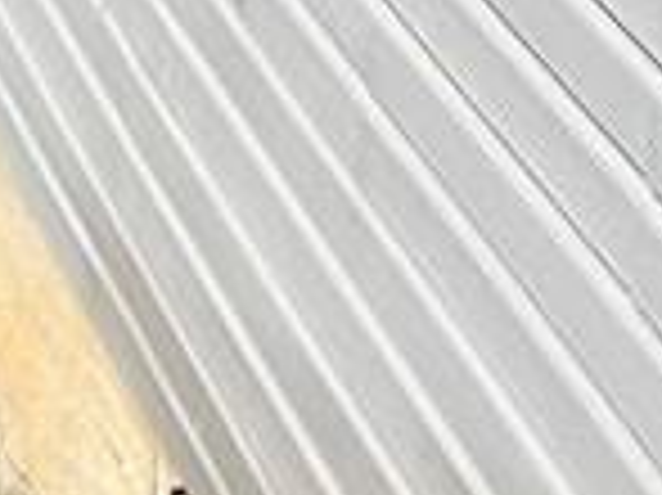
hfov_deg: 9.5
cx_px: -1036
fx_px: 3459
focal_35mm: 181
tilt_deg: -9.7
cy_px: -981
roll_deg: -2.1
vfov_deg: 7.3
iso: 50
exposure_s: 1/1377
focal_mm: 5.7
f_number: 1.5
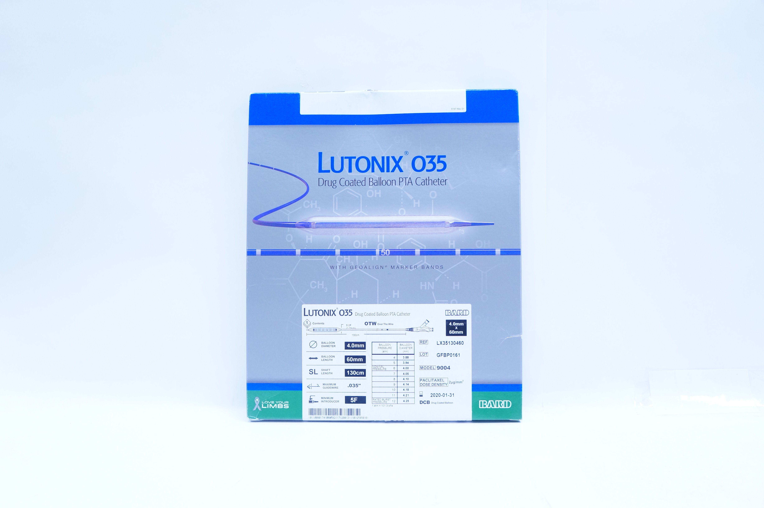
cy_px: 254
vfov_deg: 43.5
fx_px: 636
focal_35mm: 30
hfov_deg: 62.0
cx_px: 382
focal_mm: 20
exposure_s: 1/200
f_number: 4
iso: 800
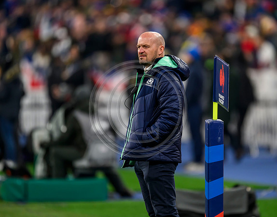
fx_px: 5182
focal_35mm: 637
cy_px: 106
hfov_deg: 3.1
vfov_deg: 2.4
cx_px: 167
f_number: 4
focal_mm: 560
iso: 2000
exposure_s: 1/1000
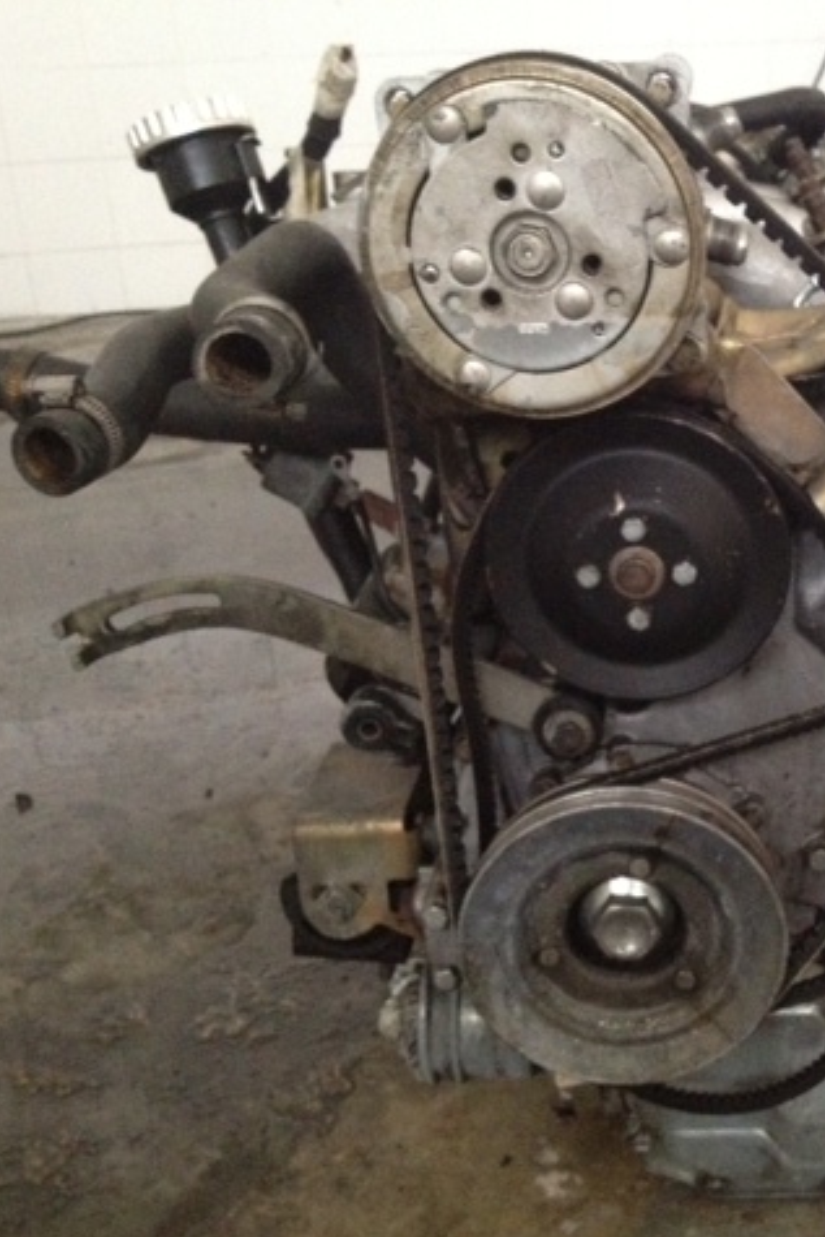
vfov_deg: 40.3
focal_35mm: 49
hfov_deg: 26.5
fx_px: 1683
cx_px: 770
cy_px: 622
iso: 640
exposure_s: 1/15
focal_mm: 4.28
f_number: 2.4
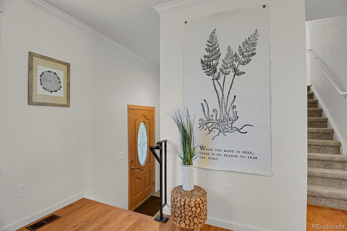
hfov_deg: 93.3
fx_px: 164
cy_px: 116
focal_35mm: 17
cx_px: 174
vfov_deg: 70.4
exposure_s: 2
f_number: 8
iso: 250
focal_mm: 17
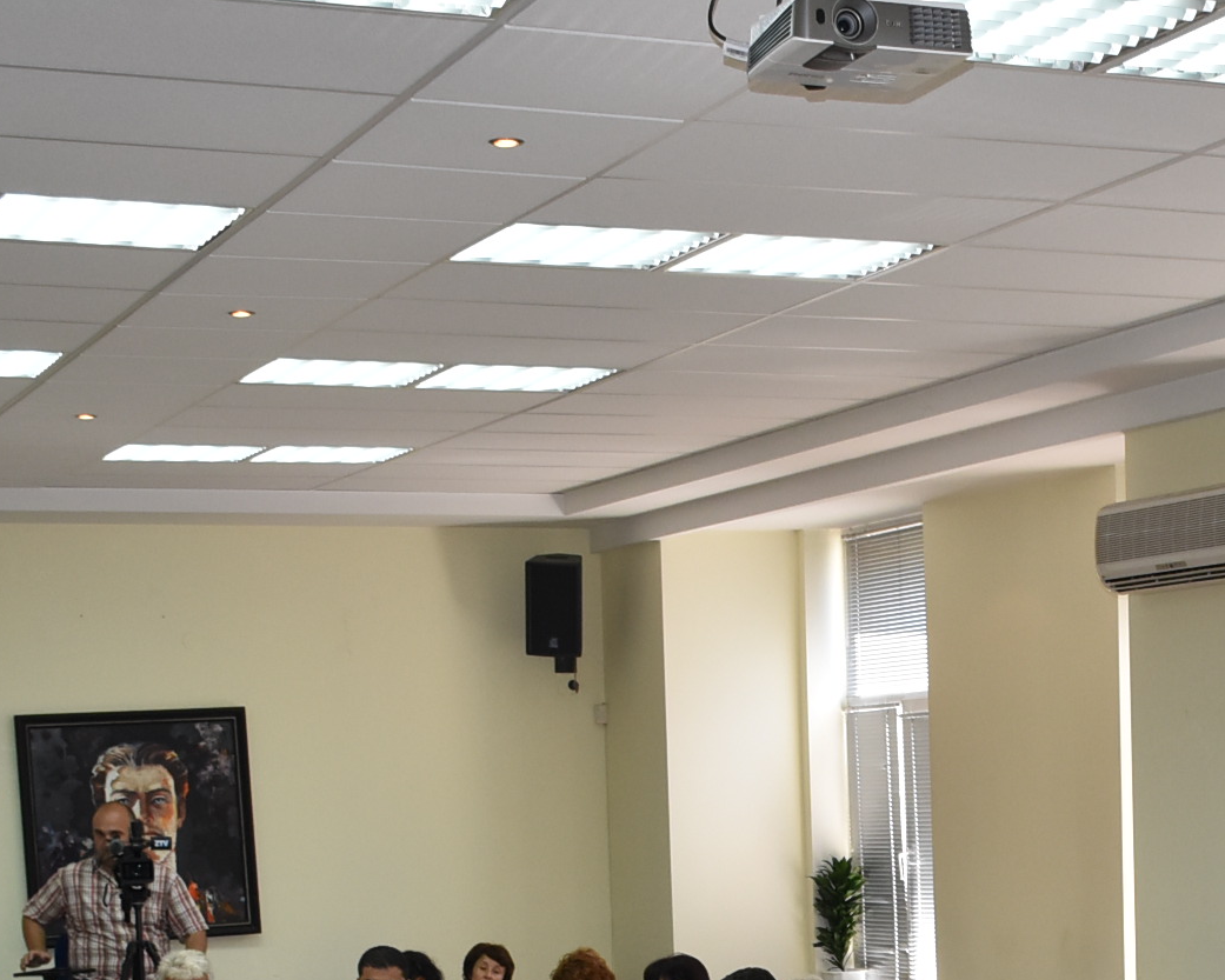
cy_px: 1062
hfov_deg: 23.2
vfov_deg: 18.3
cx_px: 1010
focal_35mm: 81
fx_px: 2937
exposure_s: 1/100
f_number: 5
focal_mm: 20
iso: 800
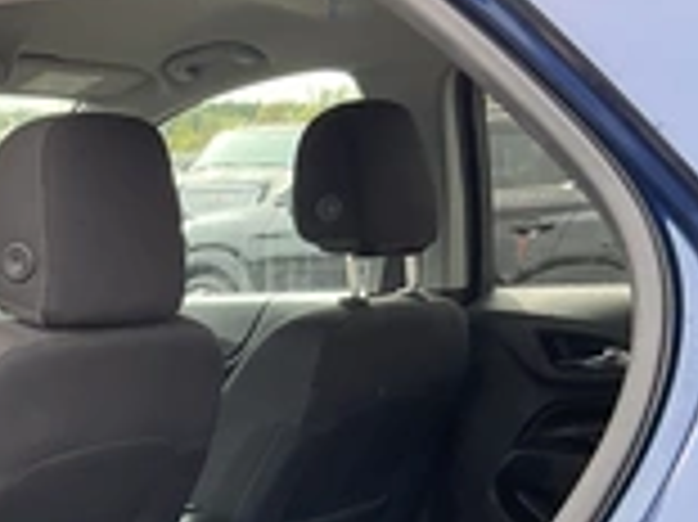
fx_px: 1511
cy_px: 590
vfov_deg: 18.8
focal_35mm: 75
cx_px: 14
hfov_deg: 24.9
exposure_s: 1/171
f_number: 1.8
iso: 32
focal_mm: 3
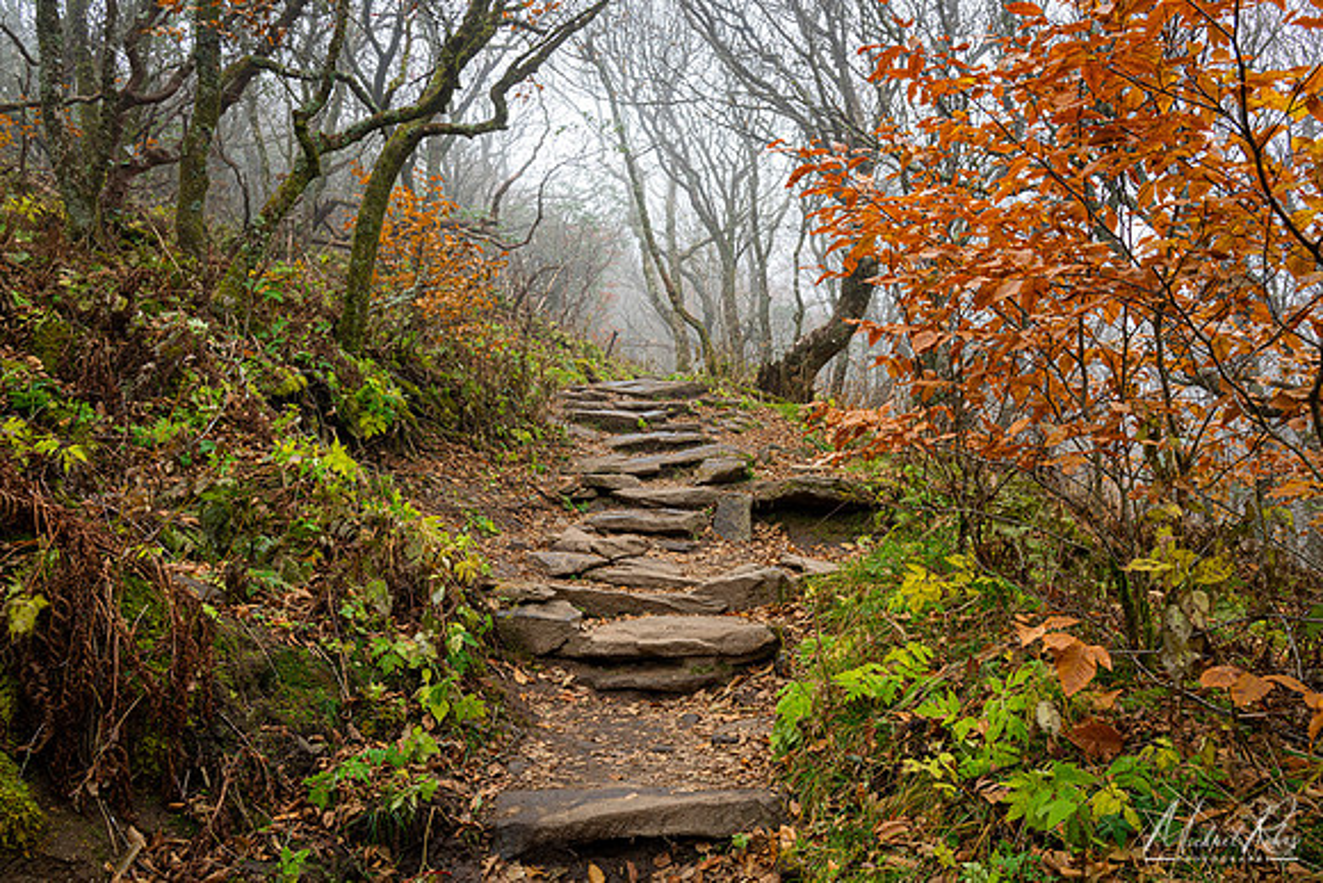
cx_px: 699
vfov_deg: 50.7
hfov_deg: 70.7
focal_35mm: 25
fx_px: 932
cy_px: 438
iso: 200
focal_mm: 24
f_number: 11
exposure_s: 1/25
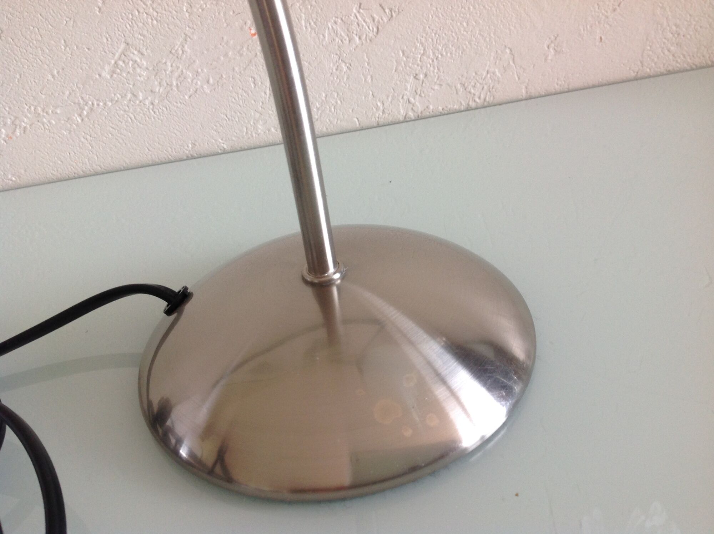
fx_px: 721
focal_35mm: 35
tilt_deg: -33.3
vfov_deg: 40.6
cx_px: 357
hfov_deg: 52.7
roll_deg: +8.6
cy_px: 267
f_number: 2.4
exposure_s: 1/15
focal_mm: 4.28
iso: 80
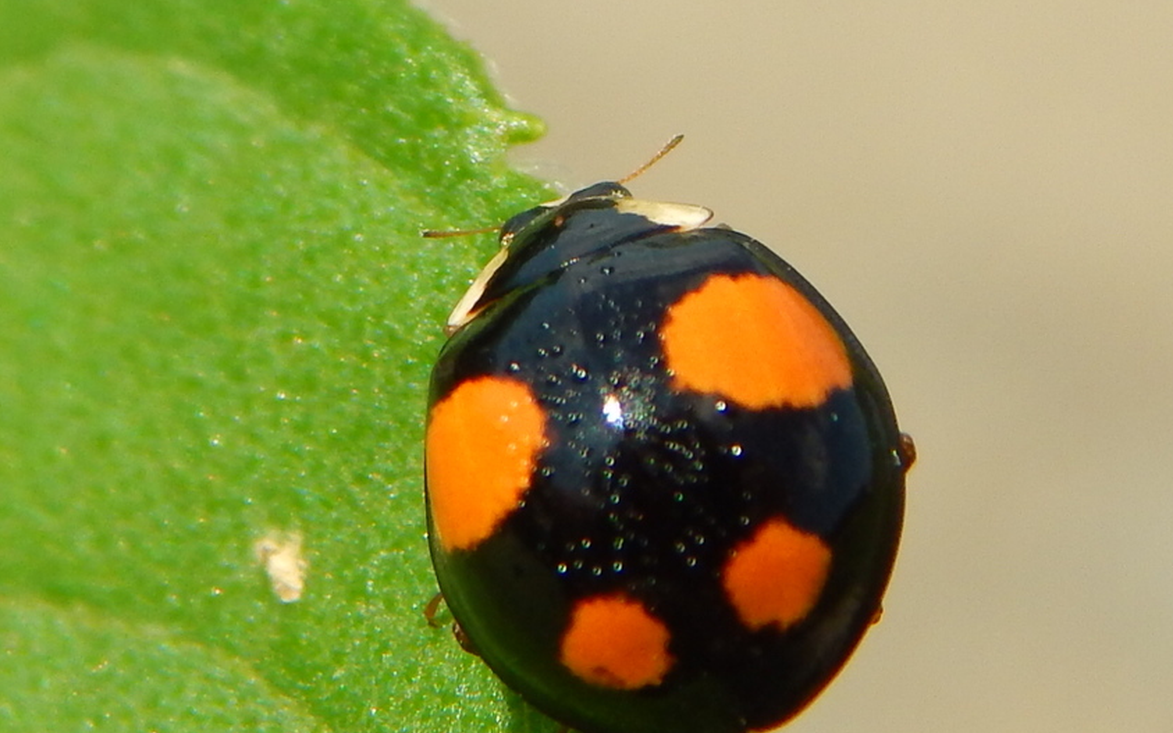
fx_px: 2366
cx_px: 585
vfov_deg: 17.6
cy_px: 405
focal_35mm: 74
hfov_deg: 27.8
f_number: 4.1
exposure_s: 1/1000
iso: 125
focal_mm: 12.3
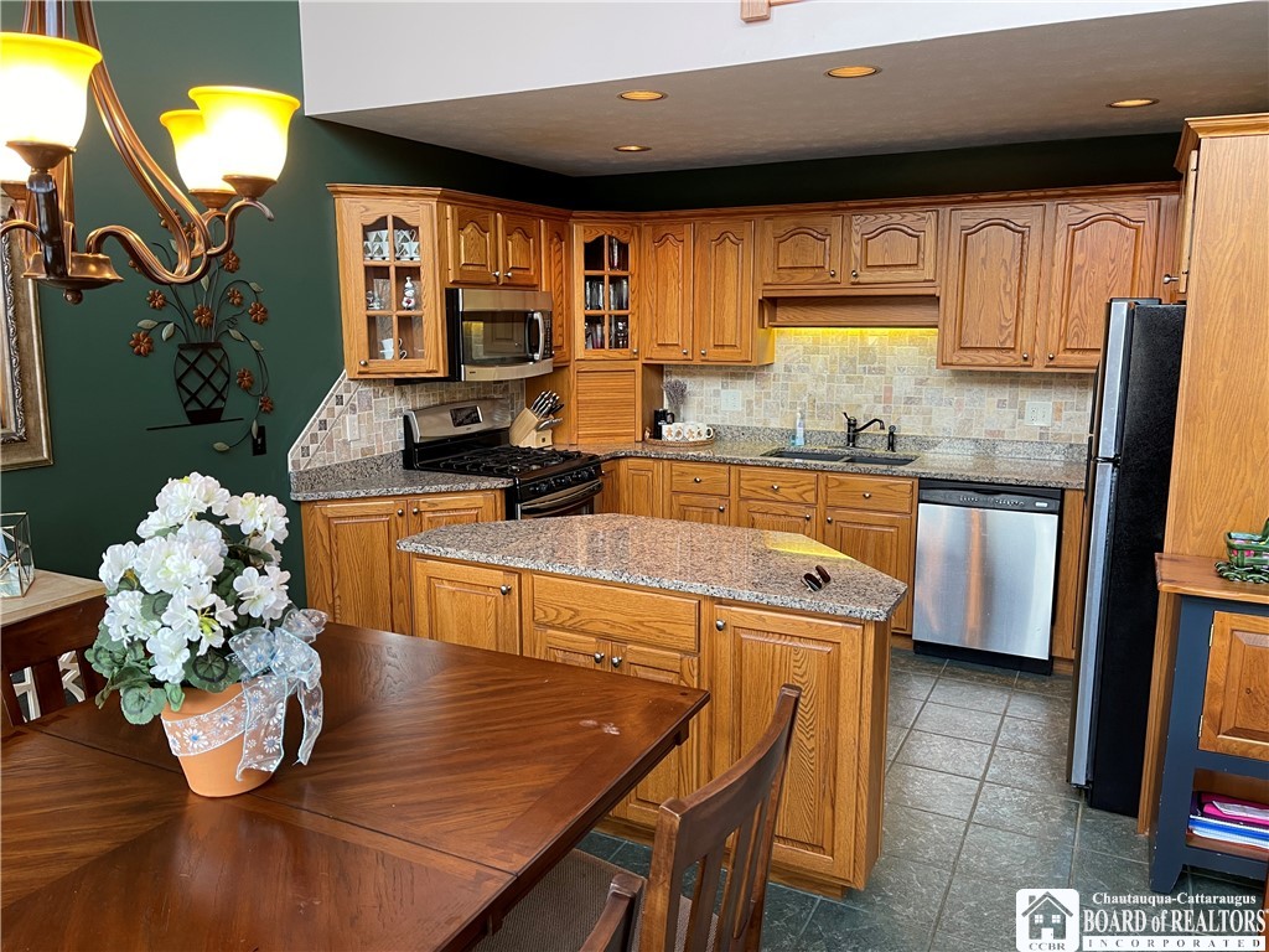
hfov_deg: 67.3
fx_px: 953
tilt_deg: -10.4
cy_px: 476
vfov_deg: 53.1
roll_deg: +0.3
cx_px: 634
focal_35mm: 26
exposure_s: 1/60
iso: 100
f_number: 1.6
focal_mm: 5.1
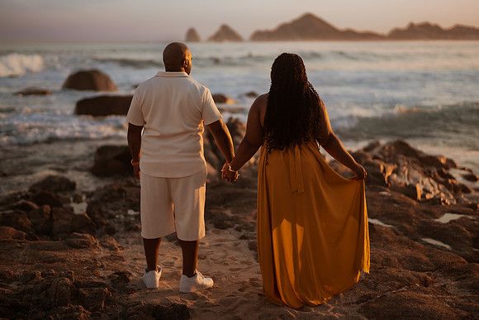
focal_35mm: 58
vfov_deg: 23.4
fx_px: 772
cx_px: 240
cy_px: 160
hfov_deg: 34.5
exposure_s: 1/8000
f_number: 1.4
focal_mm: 58
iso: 100
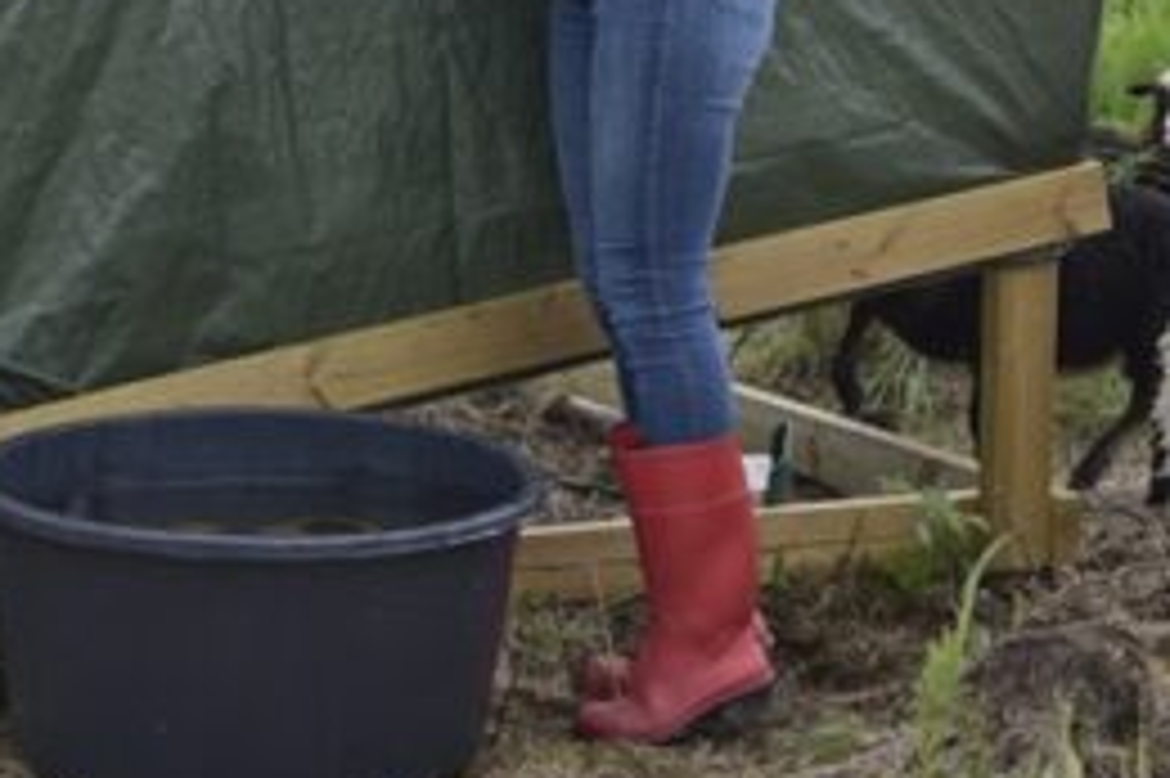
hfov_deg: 14.4
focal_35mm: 142
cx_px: 742
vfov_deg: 9.5
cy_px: -106
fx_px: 4612
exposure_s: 1/800
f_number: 4
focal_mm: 24
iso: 100
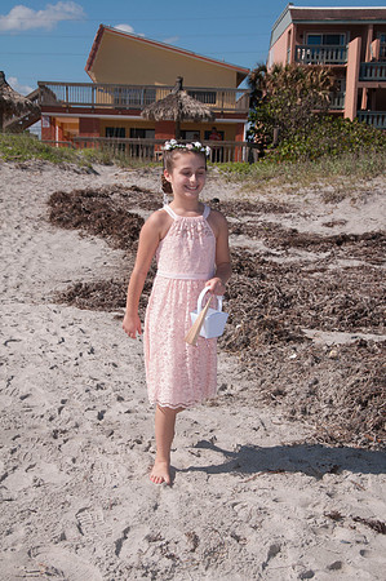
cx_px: 193
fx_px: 1064
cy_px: 290
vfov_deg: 30.5
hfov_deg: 20.6
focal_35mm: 66
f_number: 11
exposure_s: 1/250
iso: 100
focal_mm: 44
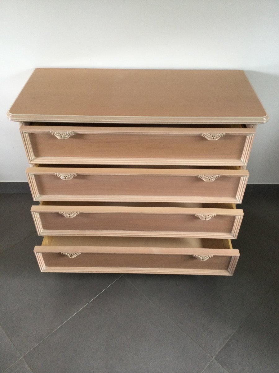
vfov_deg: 58.4
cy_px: 186
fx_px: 333
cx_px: 140
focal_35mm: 31
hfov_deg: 45.4
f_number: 2.4
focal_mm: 3.3
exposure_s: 1/33
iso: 100
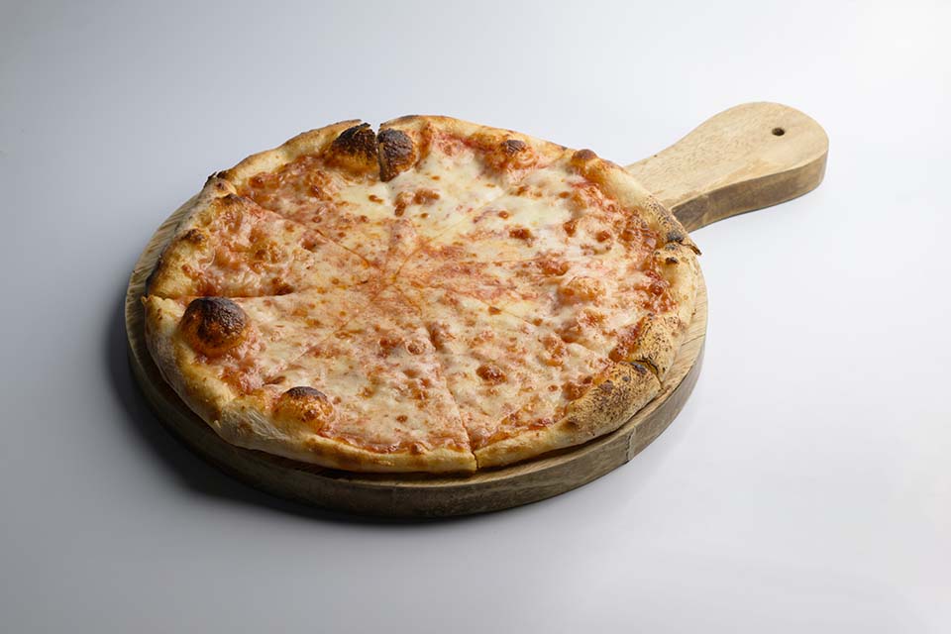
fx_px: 2245
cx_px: 476
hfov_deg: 23.9
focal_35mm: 85
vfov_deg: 16.1
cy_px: 317
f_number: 8.5
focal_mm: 85
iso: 80
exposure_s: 1/200
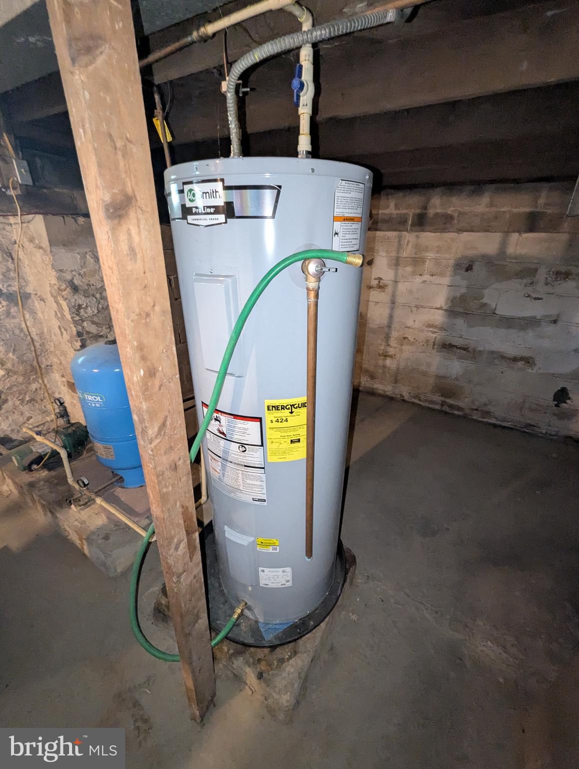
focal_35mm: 13
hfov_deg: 90.0
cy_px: 384
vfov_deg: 106.1
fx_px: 289
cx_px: 290
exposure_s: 1/24
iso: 894
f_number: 2.2
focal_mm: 1.95
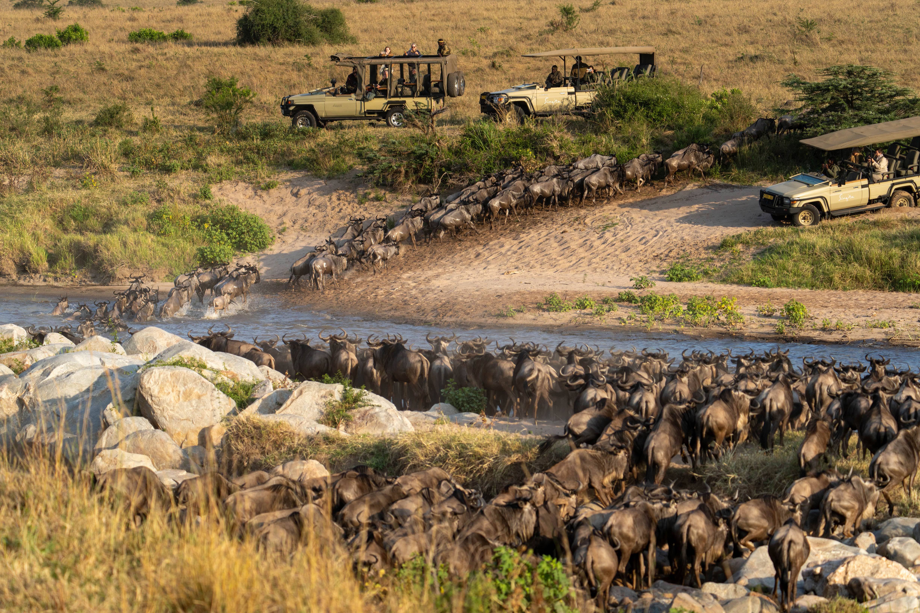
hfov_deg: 10.3
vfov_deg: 6.9
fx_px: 5111
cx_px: 460
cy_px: 306
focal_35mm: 200
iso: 320
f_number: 5.6
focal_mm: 200
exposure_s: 1/1000
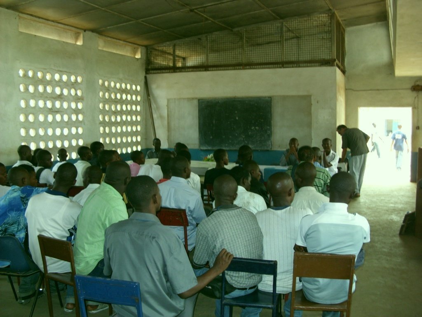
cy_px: 158
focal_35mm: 38
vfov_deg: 37.7
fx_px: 463
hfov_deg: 49.0
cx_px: 211
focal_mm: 6.3
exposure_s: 1/30
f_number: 2.8
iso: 100
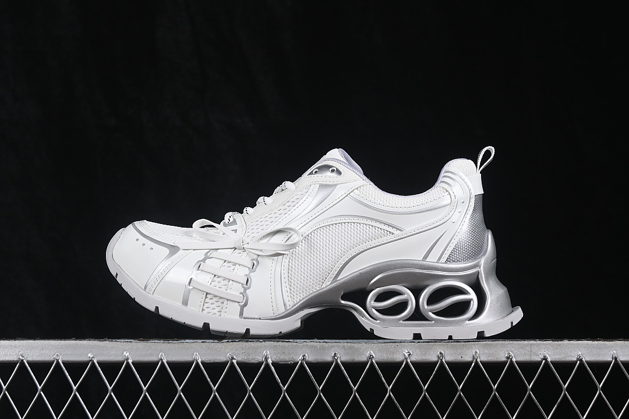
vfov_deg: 18.2
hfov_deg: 27.0
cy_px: 210
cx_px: 314
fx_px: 1310
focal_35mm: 75
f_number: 8
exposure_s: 1/80
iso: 160
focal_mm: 50
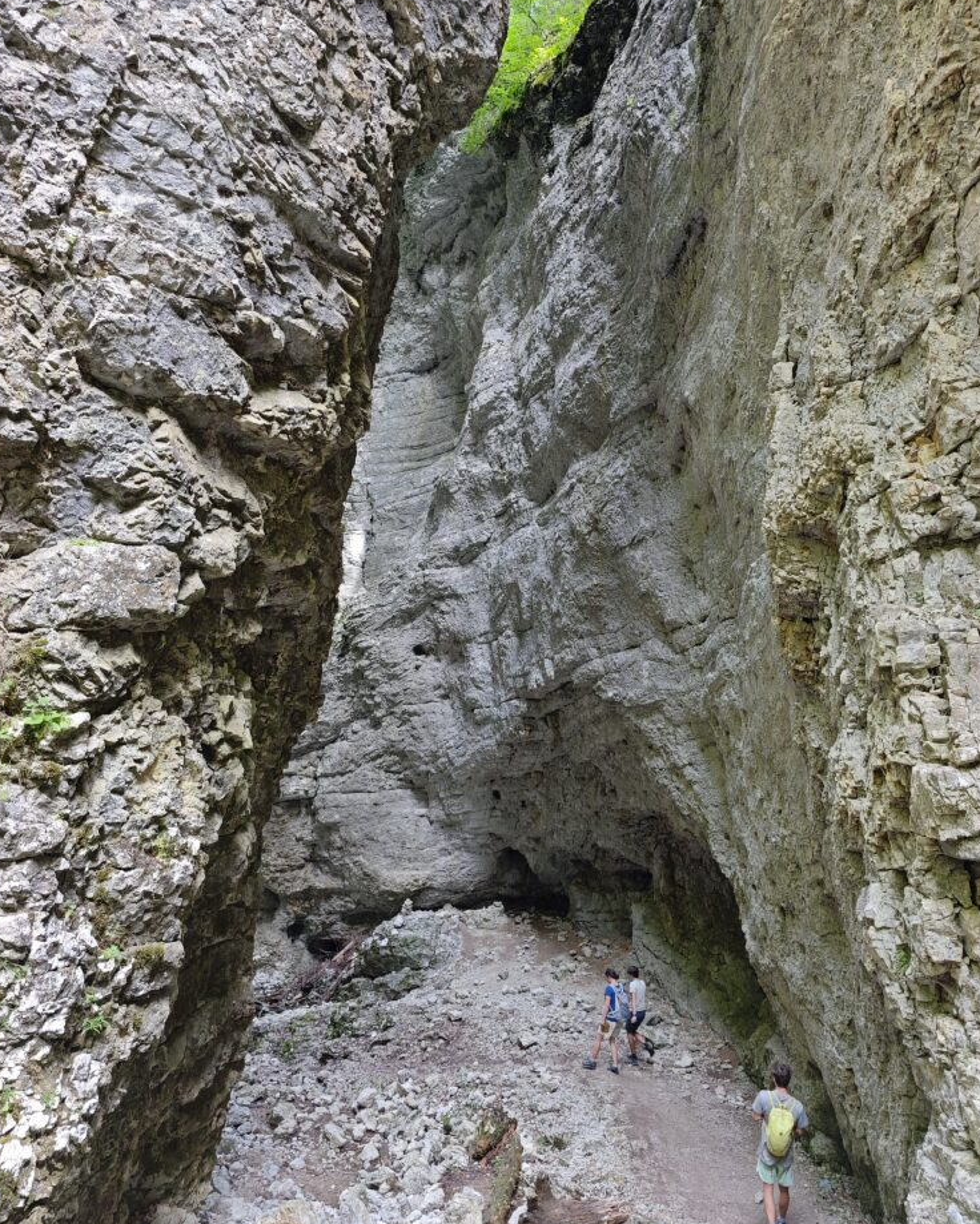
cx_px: 497
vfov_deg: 68.0
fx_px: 906
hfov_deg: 56.8
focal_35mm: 25
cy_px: 576
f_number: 2
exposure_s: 1/77
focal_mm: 8.72
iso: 200
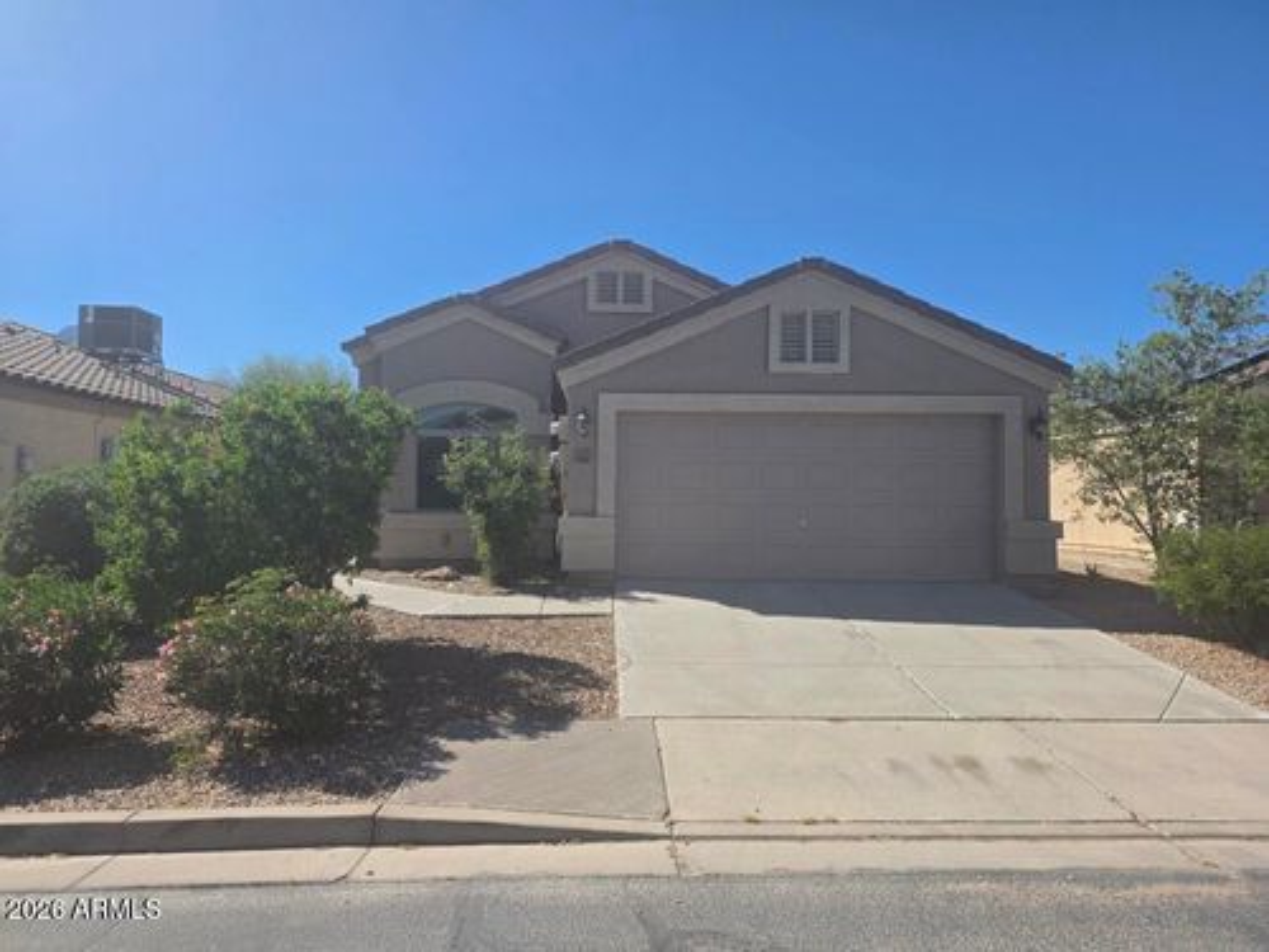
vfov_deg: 58.9
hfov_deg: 73.9
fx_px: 843
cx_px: 634
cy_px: 476
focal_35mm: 23
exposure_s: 1/6809
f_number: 1.7
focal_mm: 6.25
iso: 80
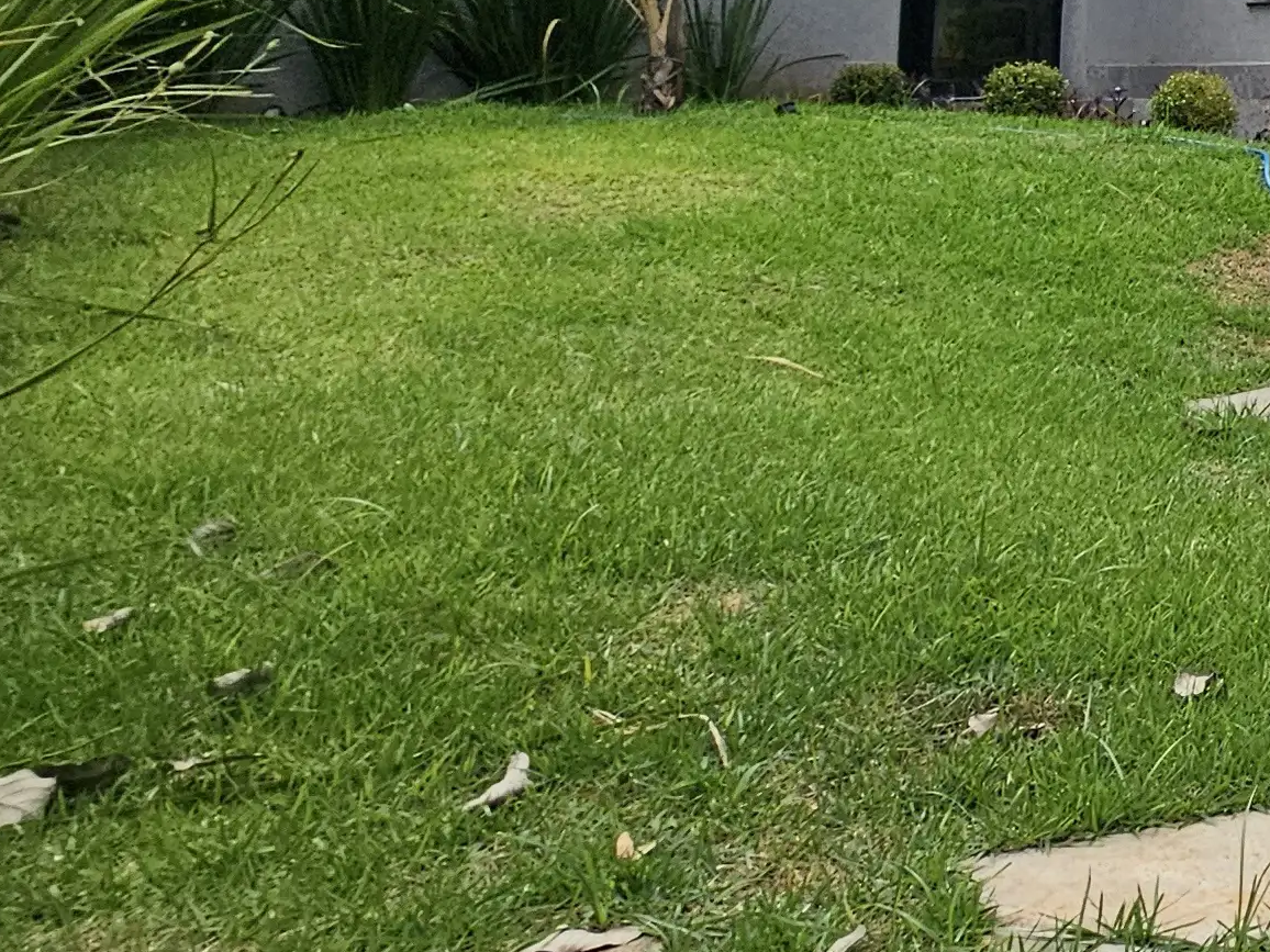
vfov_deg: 29.3
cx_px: 2104
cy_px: -74
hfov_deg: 25.1
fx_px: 1651
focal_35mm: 45
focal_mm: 2.2
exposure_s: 1/2961
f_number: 2.2
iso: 50
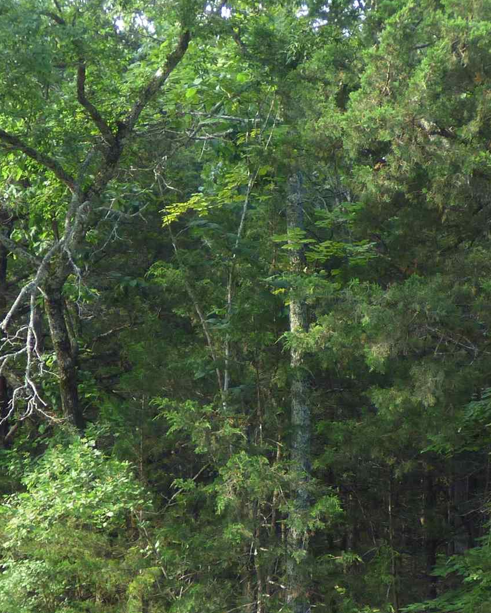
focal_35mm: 91
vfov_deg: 20.7
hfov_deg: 16.9
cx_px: 250
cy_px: 509
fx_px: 1652
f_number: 3.3
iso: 100
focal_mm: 5.53
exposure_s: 1/60
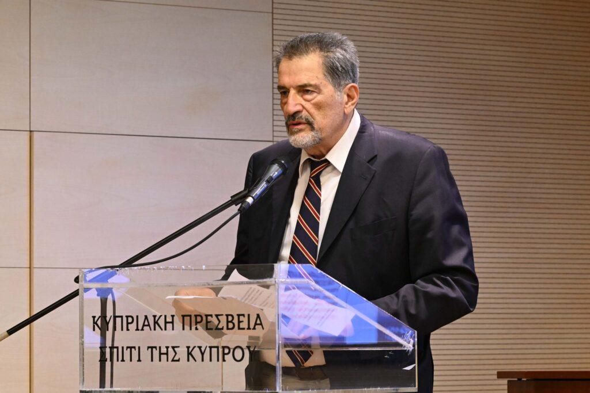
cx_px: 295
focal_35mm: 180
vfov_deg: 7.6
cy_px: 196
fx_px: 2950
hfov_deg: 11.4
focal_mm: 120
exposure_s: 1/160
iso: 4500
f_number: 5.6
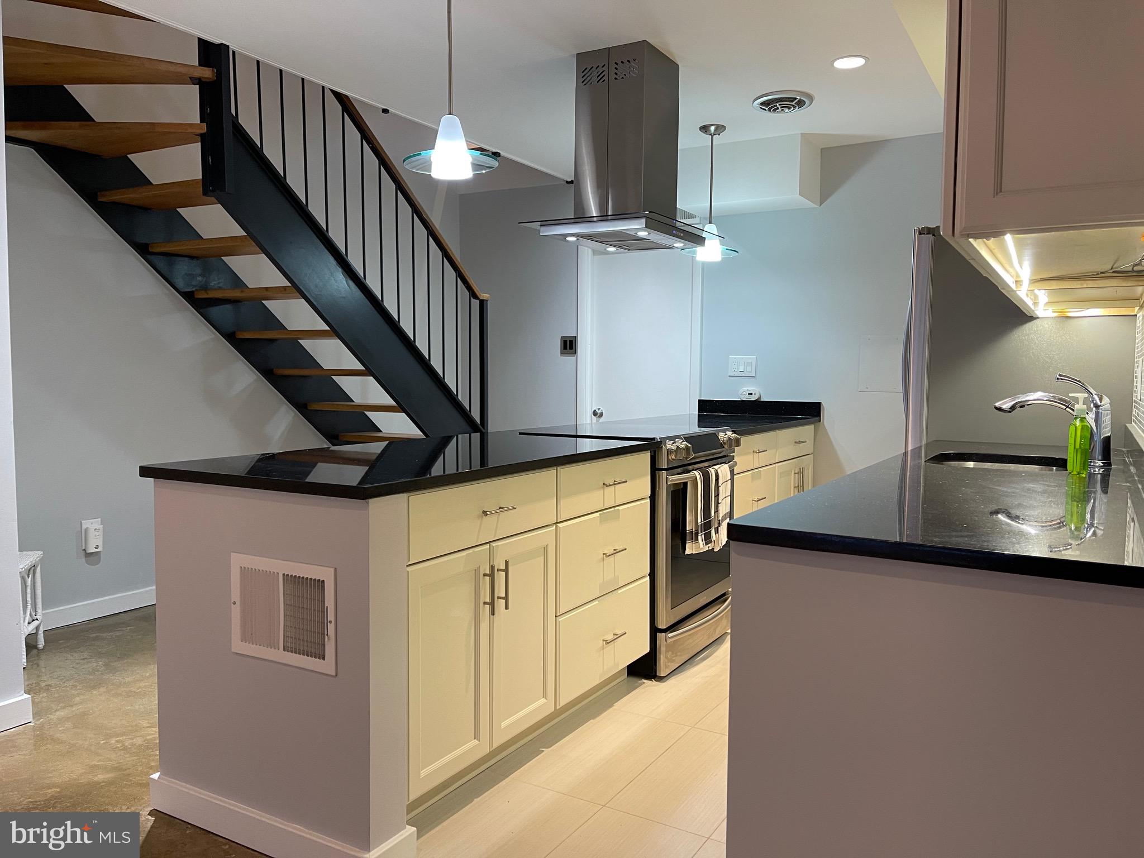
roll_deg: -0.9
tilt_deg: -4.5
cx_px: 572
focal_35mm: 26
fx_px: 859
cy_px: 429
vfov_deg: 53.1
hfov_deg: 67.3
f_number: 1.6
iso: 100
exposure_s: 1/60
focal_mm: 5.1
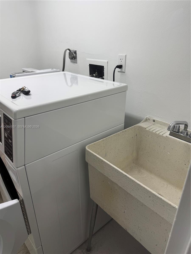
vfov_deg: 71.6
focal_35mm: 24
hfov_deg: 56.8
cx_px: 96
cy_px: 127
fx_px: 177
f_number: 1.78
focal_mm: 6.76
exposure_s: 1/120
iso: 50
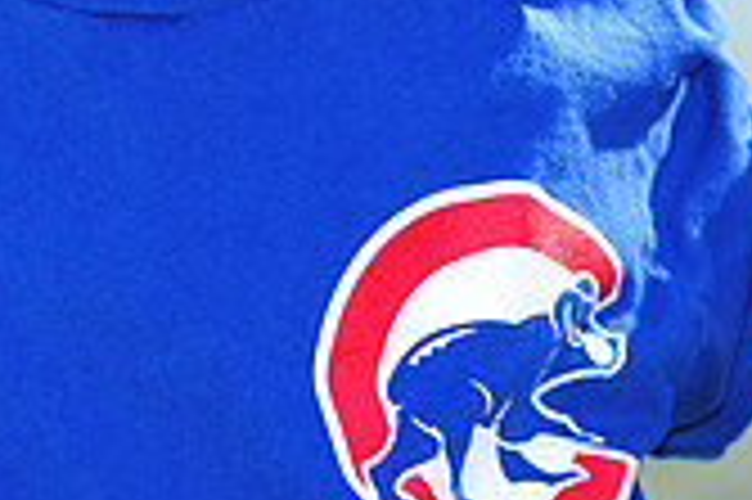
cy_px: -216
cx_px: 180
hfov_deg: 3.2
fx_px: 13397
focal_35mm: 642
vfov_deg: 2.1
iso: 200
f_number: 4.5
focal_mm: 185
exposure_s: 1/500
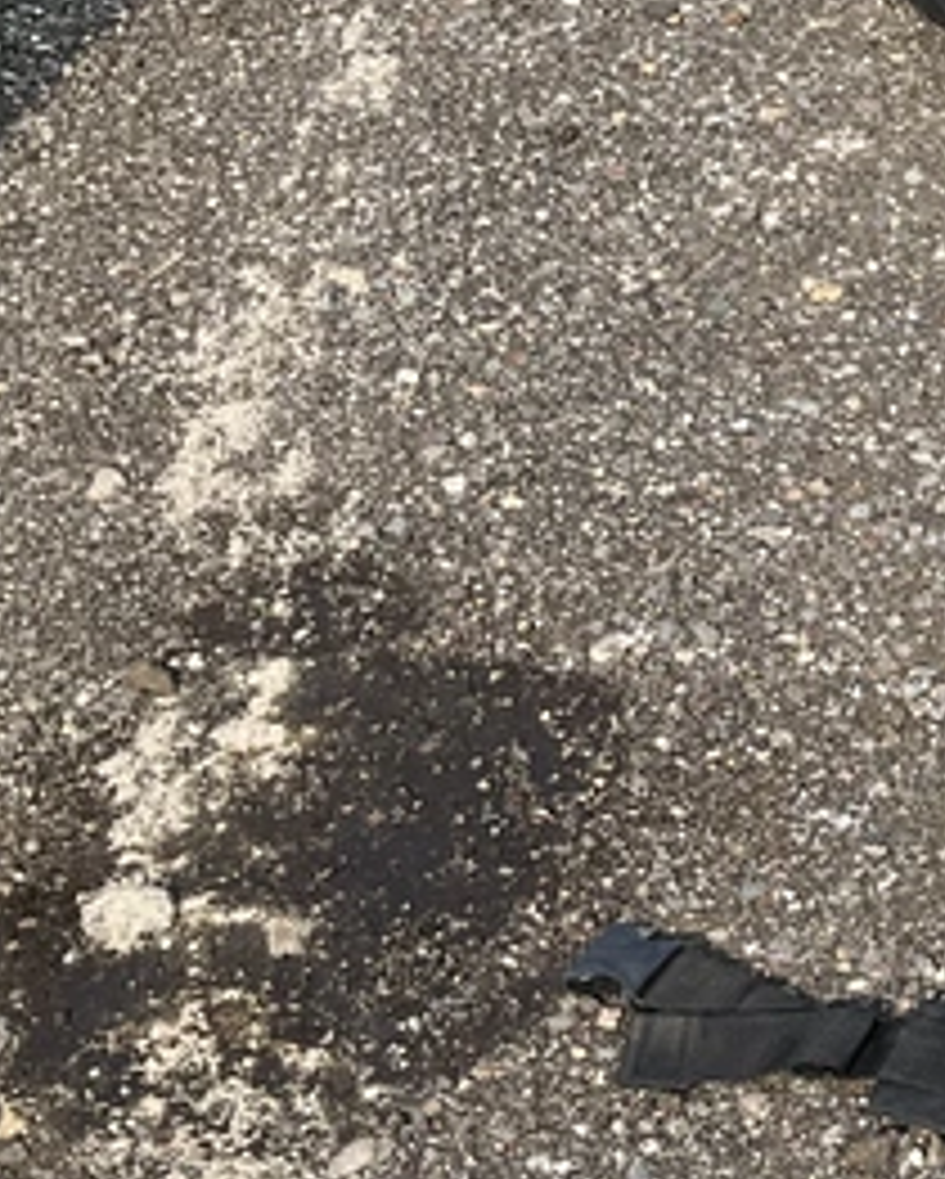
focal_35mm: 81
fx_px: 2829
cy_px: 740
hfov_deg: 16.5
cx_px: 1593
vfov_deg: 23.5
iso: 25
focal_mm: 3
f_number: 1.8
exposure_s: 1/770
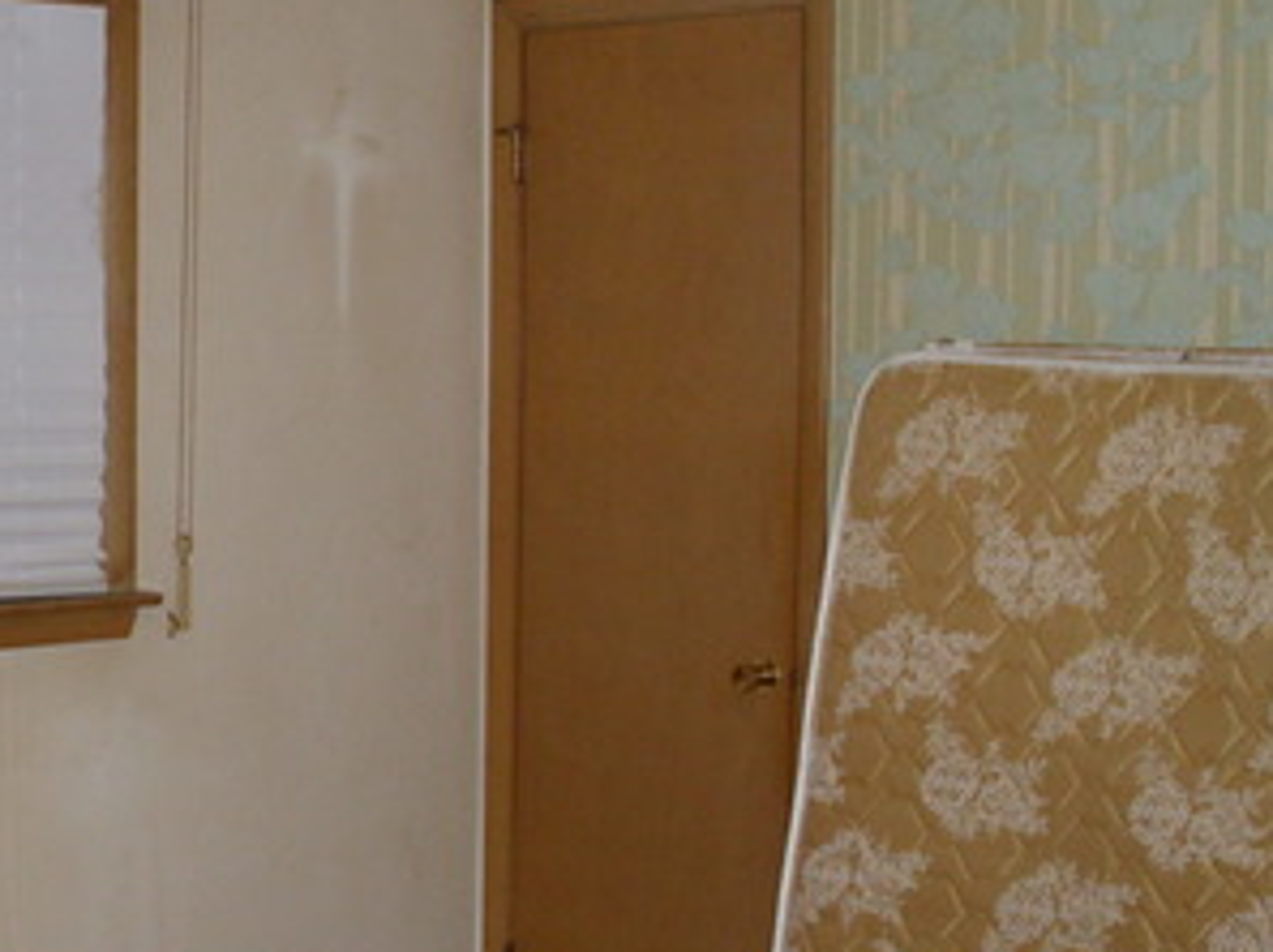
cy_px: 570
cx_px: 296
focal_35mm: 82
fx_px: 3012
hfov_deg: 23.6
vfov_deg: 17.9
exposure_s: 1/60
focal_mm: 6.3
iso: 200
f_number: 2.9
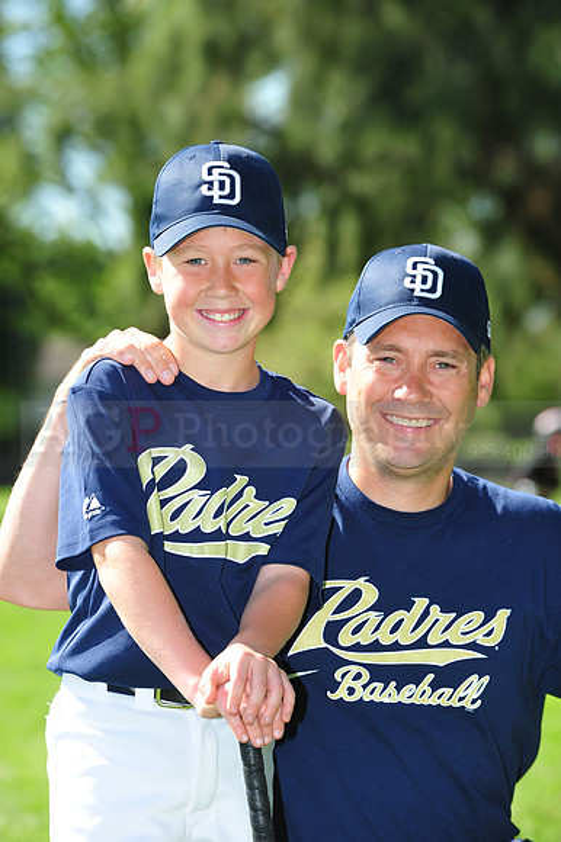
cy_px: 421
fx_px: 4095
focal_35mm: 175
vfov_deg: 11.8
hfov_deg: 7.8
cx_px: 280
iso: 200
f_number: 7.1
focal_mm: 175
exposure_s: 1/250
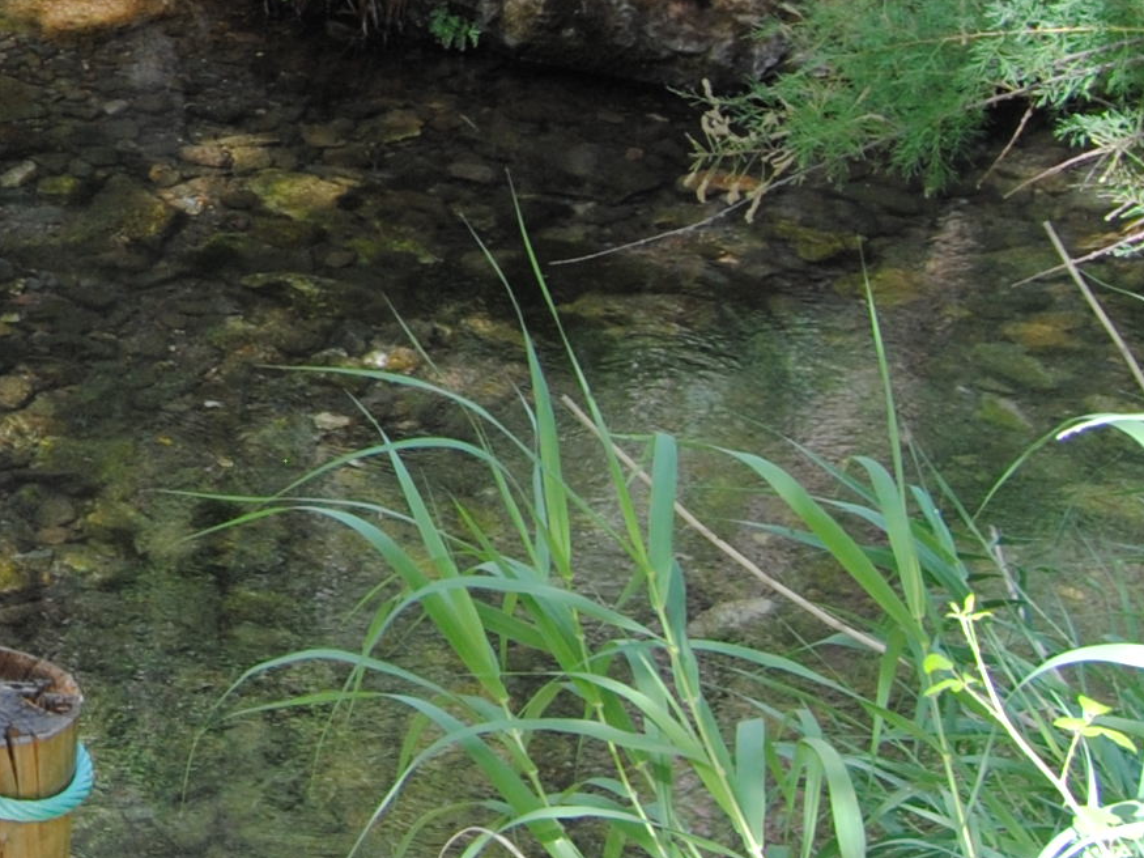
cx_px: -609
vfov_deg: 12.7
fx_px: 3800
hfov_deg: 15.7
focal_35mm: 115
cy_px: -56
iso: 200
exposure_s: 1/100
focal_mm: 18
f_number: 5
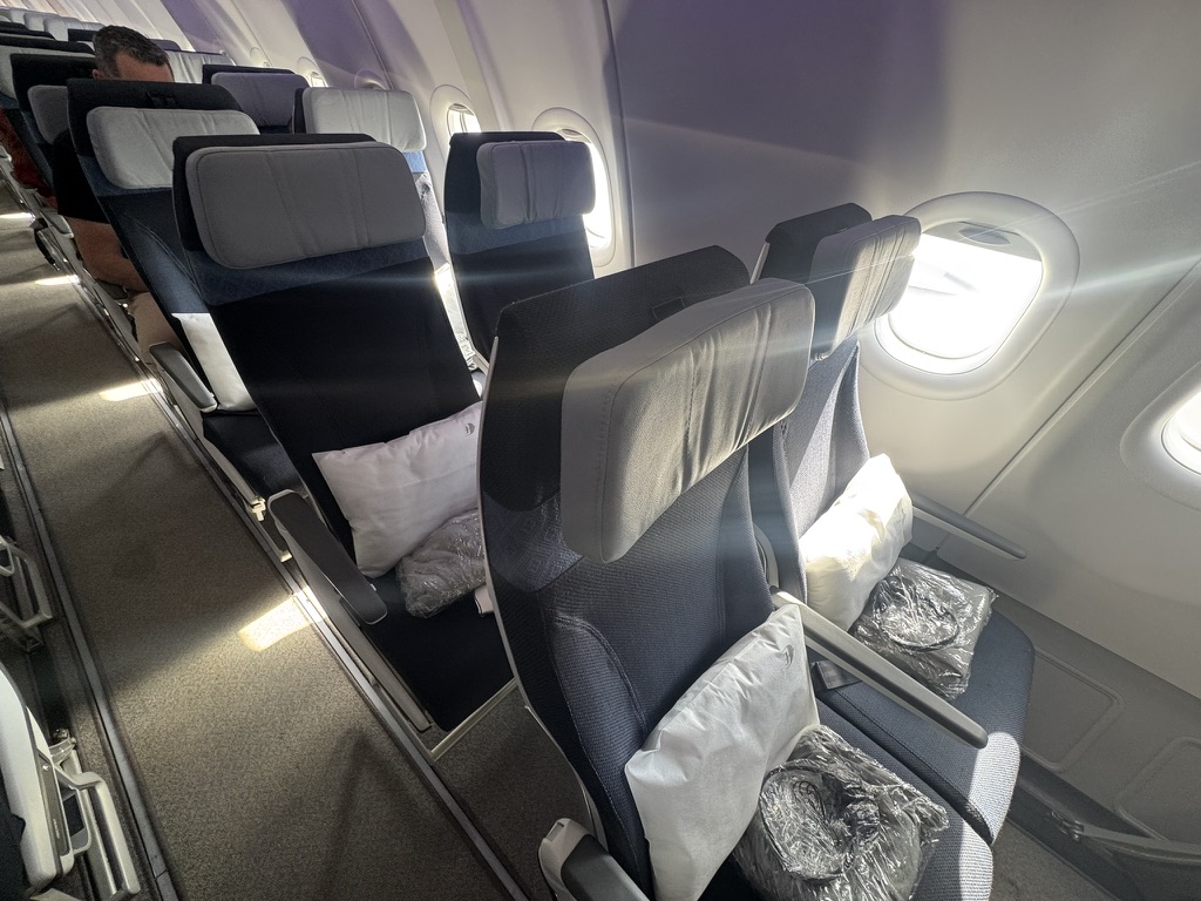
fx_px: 486
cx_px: 600
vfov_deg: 85.7
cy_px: 450
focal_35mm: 14
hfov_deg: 102.1
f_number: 2.2
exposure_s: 1/92
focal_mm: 2.22
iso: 160
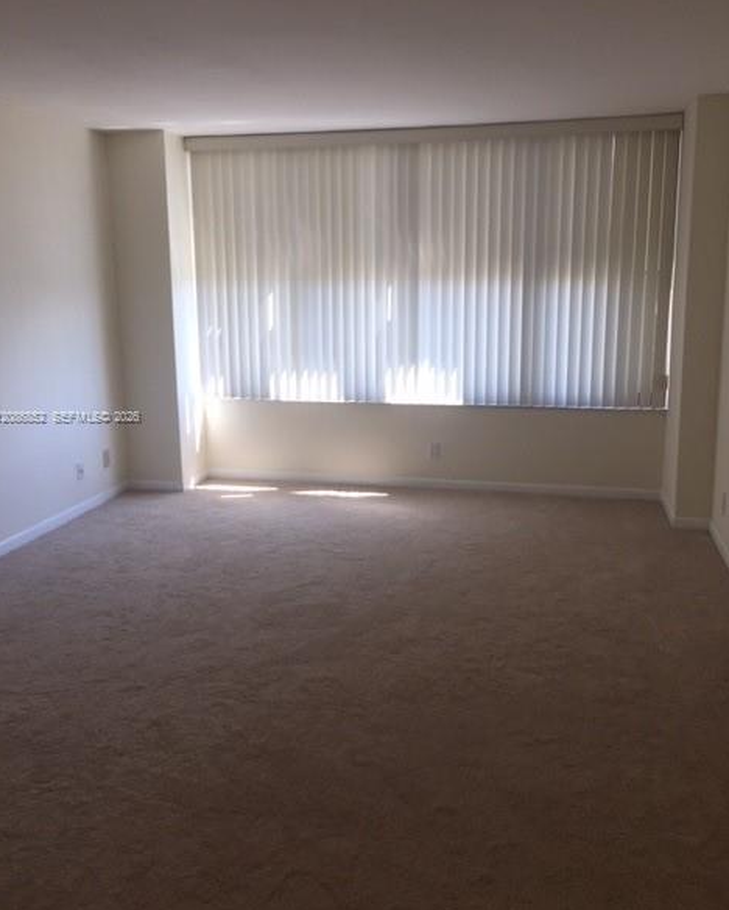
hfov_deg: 47.2
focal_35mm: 31
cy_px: 418
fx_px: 835
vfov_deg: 57.1
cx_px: 358
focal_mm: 4.15
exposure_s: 1/60
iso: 32
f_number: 2.2
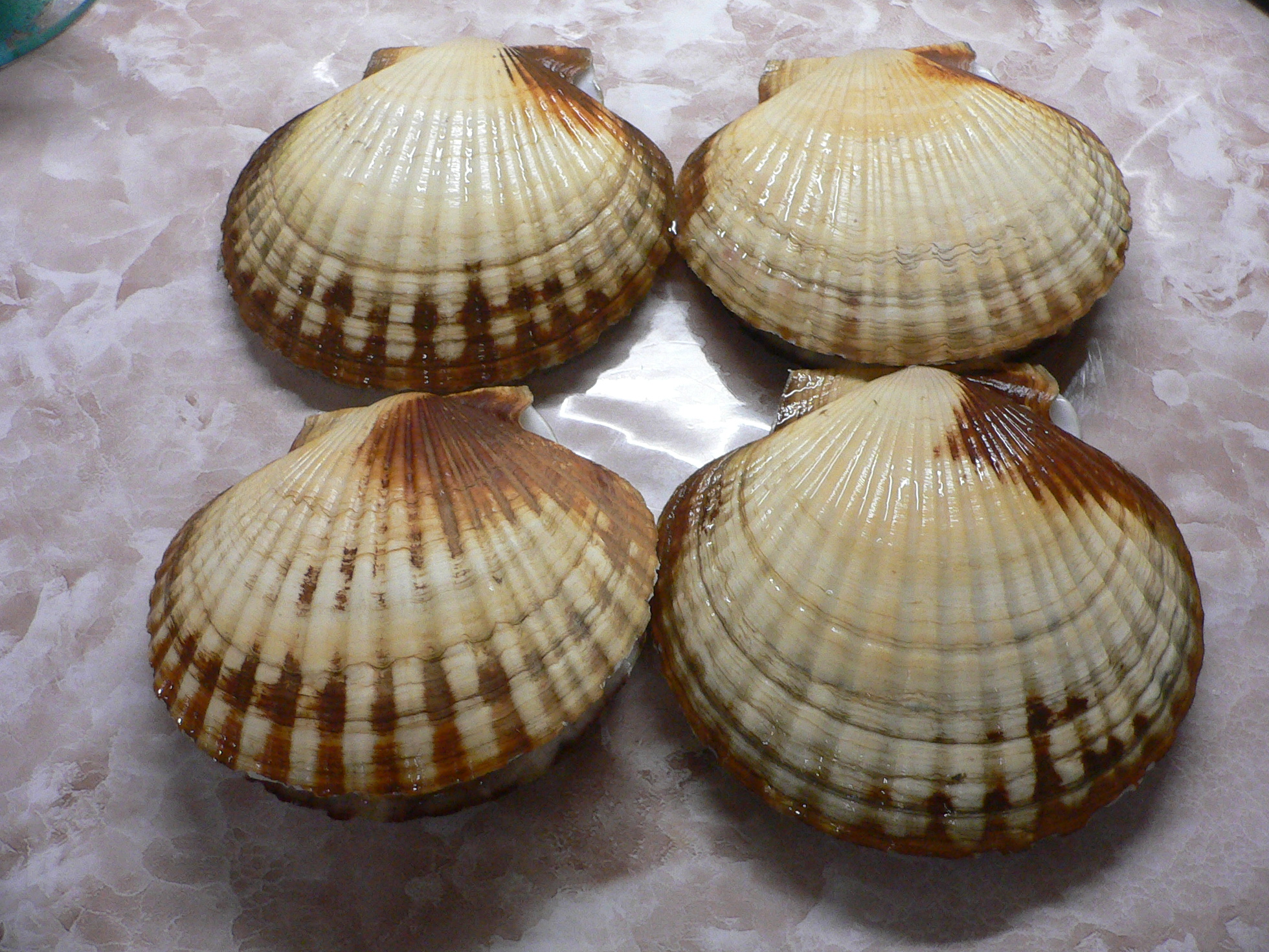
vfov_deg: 39.7
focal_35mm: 36
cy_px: 481
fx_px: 1320
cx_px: 642
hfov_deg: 51.4
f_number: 2.8
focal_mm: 4.6
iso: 200
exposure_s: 1/30
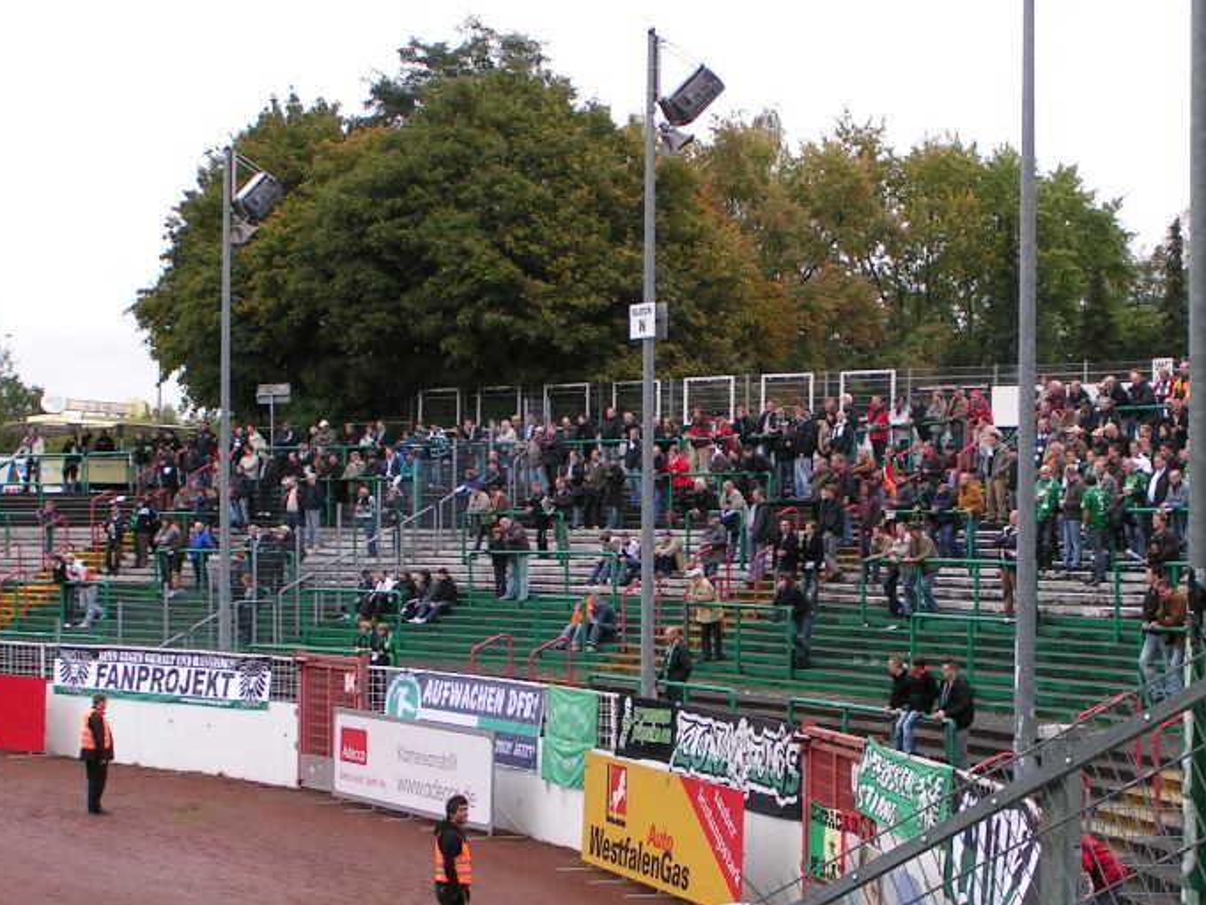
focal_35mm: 74
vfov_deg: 19.9
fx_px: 2579
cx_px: 684
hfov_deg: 26.3
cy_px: 489
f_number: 5
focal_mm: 9.7
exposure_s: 1/80
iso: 50
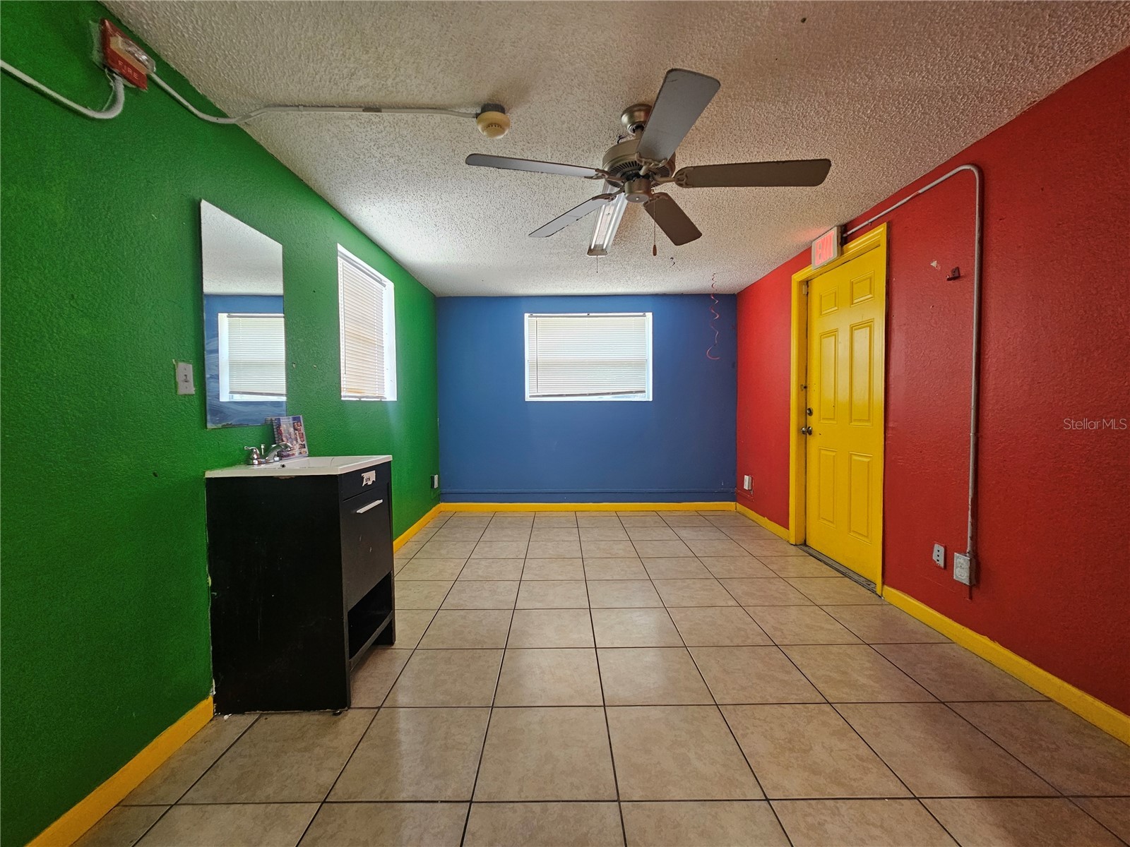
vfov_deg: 89.9
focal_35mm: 13
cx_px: 565
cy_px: 424
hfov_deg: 106.2
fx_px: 424
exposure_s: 1/60
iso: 200
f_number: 2.2
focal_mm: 2.2
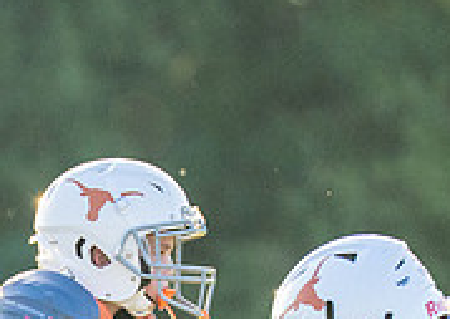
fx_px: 16271
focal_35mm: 1276
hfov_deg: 1.6
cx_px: -299
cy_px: 458
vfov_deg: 1.1
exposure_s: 1/2500
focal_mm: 200
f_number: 2.8
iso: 500
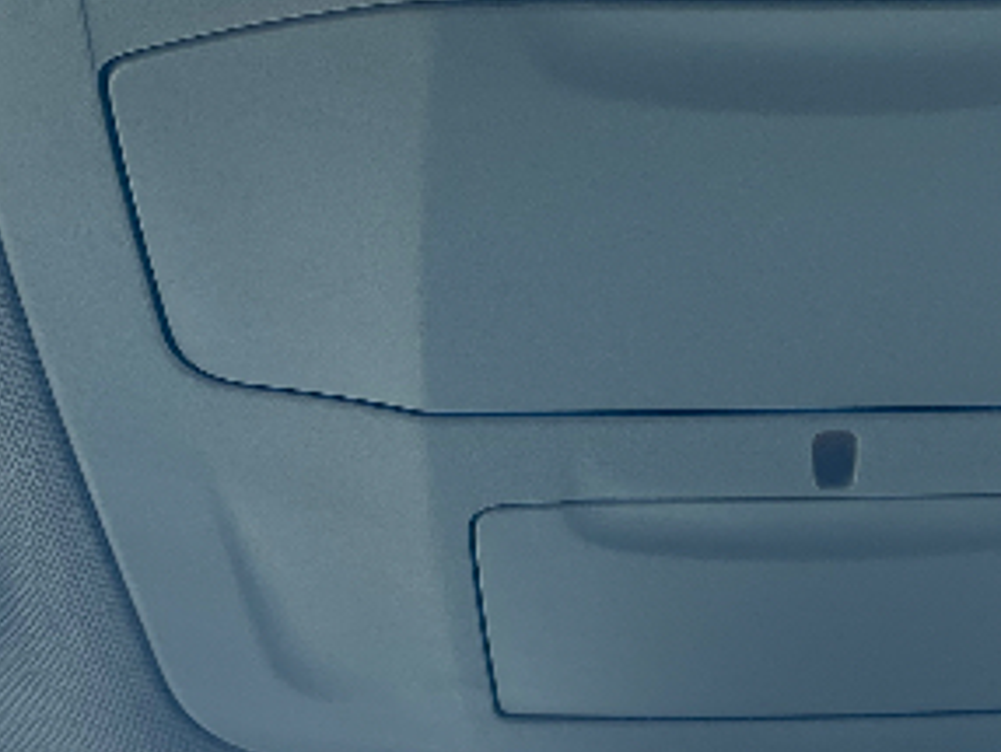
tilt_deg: +38.0
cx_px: 844
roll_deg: +1.4
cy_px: 427
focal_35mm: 93
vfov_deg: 15.9
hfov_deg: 20.7
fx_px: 2692
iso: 32
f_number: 1.6
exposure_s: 1/678
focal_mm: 4.2
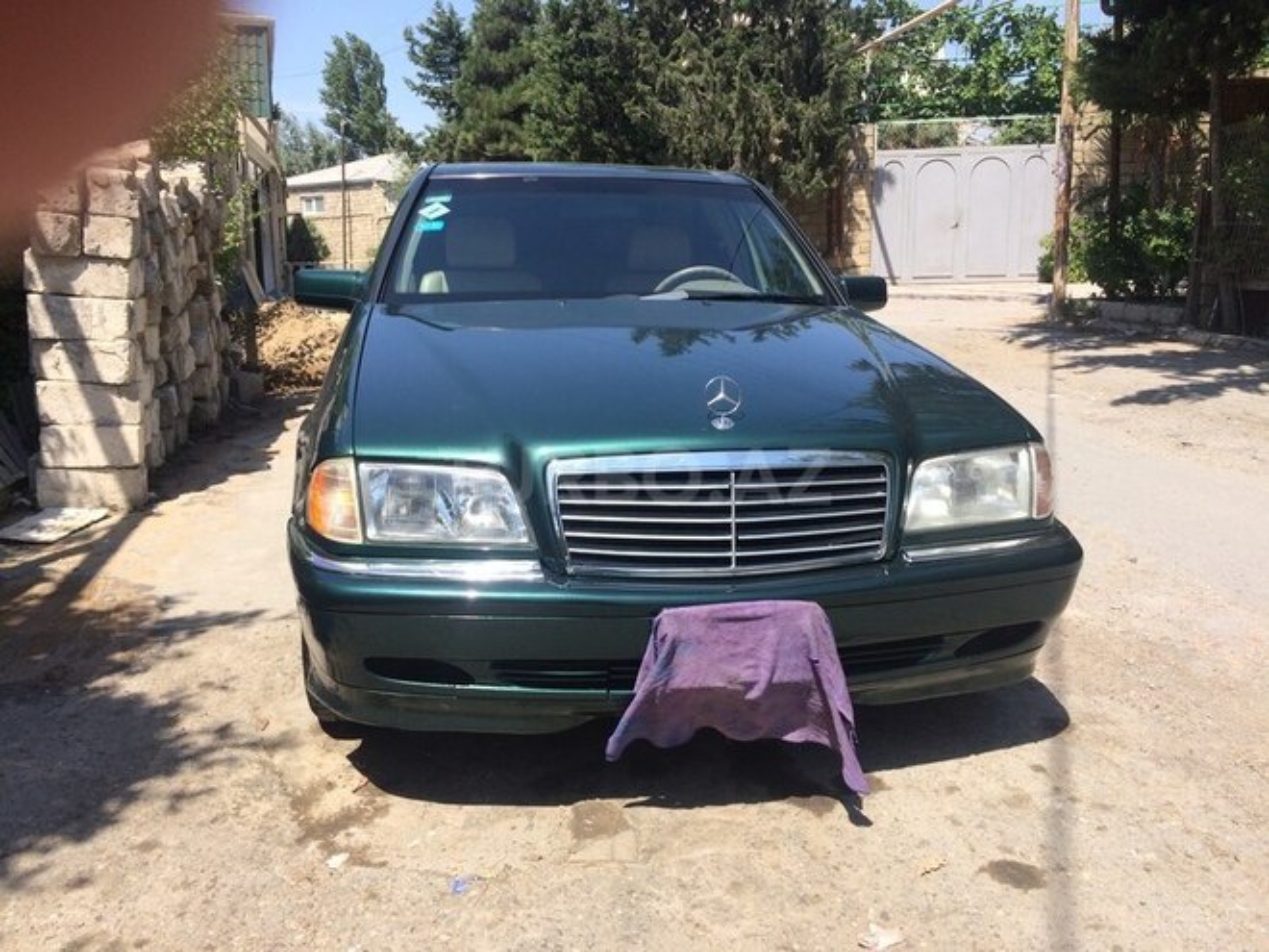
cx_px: 634
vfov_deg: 48.2
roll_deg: +2.2
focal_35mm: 29
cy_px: 476
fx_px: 1063
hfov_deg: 61.7
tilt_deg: -10.4
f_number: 2.2
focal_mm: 4.15
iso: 32
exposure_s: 1/1466
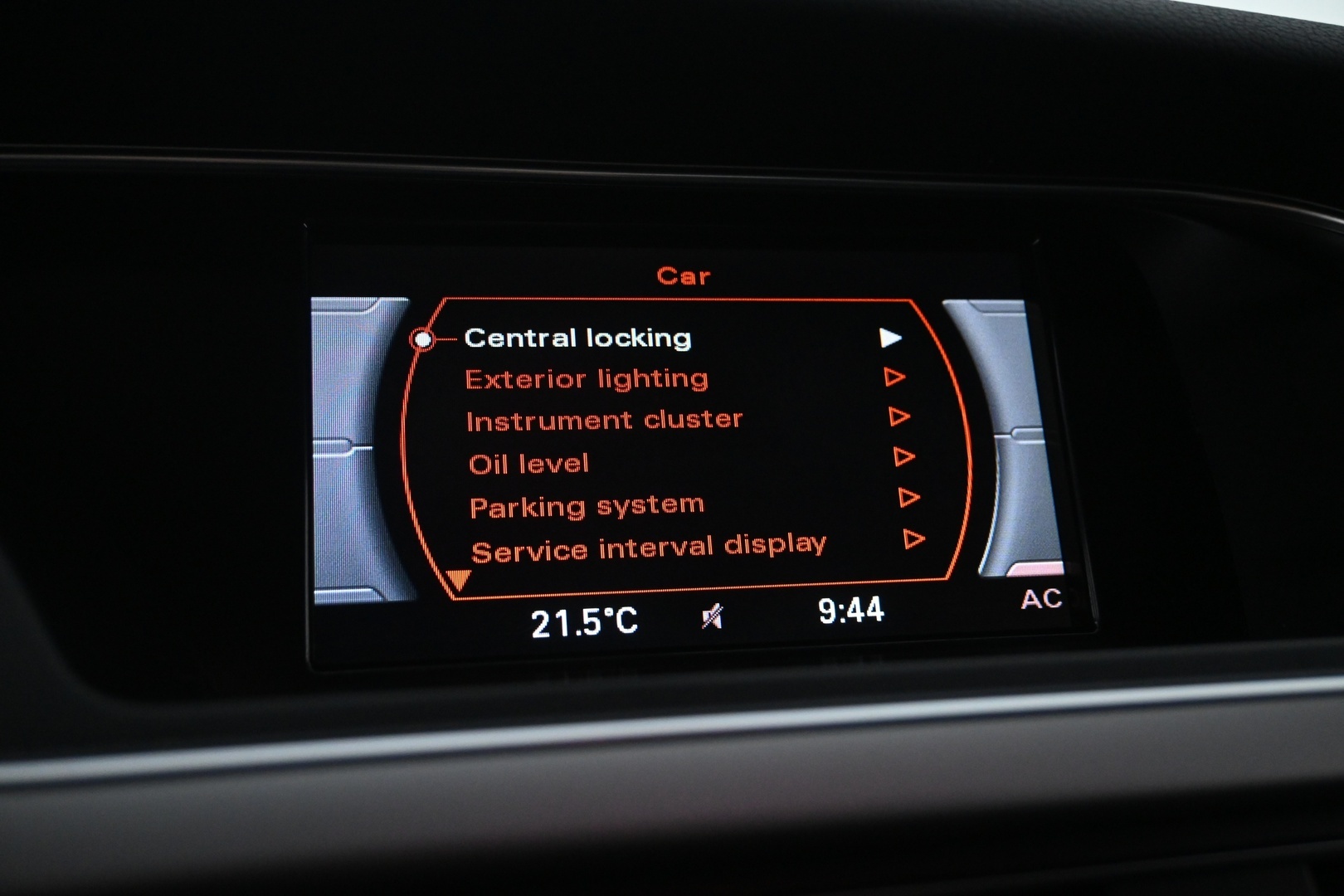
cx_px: 672
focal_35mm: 36
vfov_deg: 36.9
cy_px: 448
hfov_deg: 53.1
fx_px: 1344
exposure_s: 1/50
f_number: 4.2
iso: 3200
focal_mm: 24
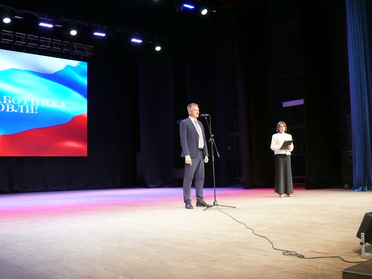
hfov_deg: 46.8
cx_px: 186
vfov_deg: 36.0
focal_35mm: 40
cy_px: 140
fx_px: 430
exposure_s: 1/40
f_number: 2.8
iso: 400
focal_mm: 8
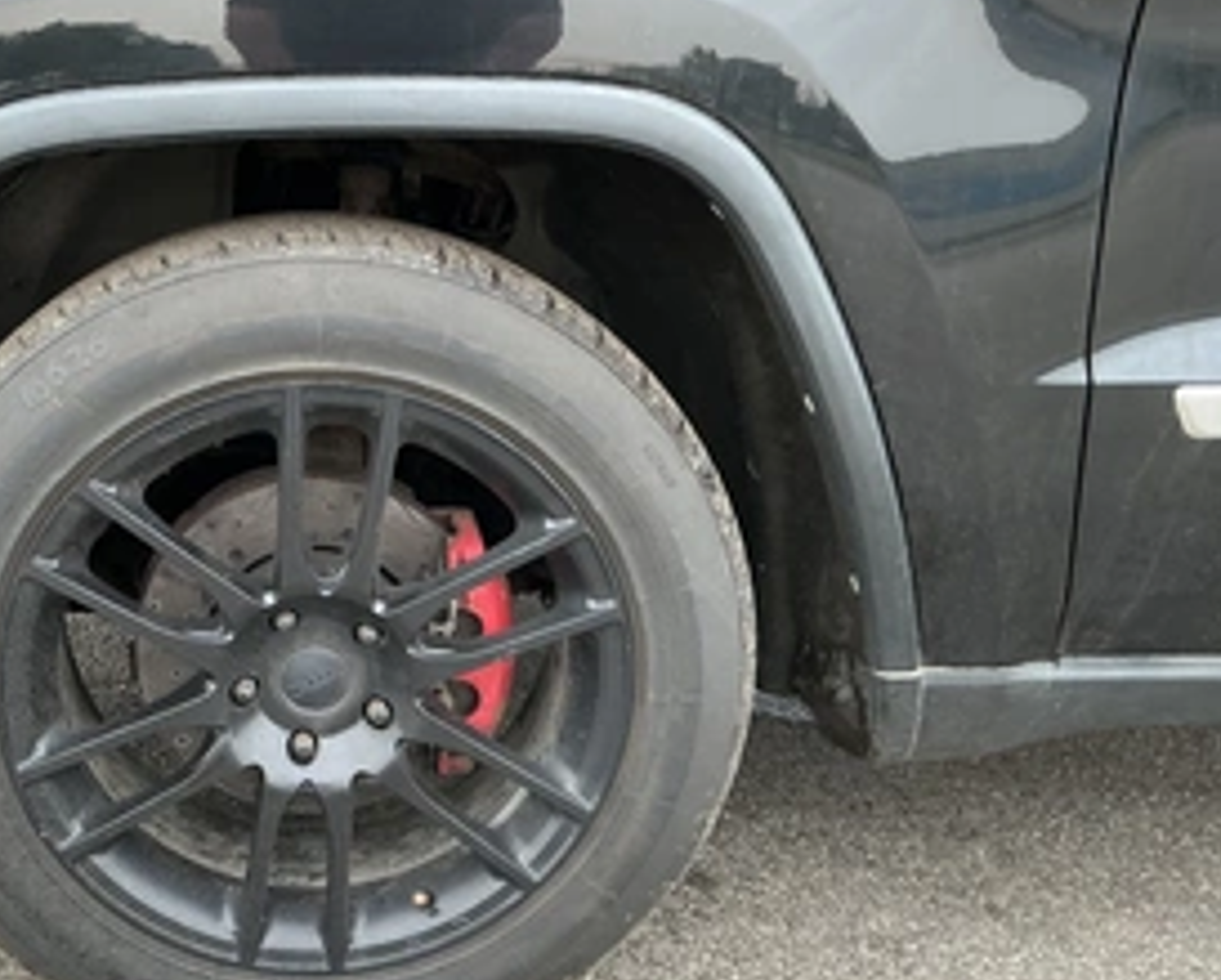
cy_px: 573
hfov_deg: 44.5
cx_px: 331
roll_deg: +0.7
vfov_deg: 37.3
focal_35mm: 40
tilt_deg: -17.7
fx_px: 1447
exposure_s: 1/85
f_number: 1.8
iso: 64
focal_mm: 3
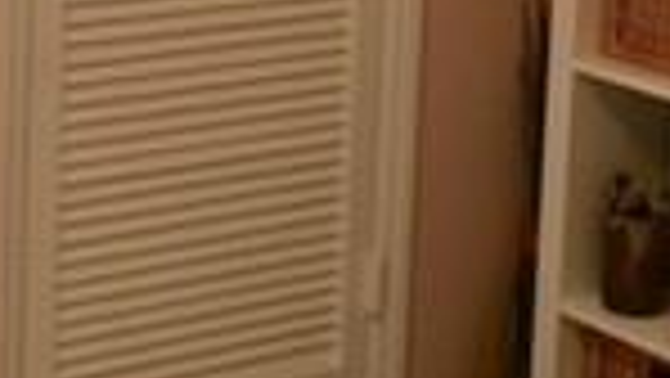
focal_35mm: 136
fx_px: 2417
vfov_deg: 8.8
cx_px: 256
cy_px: -126
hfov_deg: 15.8
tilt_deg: -9.0
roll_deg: -2.9
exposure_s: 1/30
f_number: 2.2
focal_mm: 4.15
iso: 40
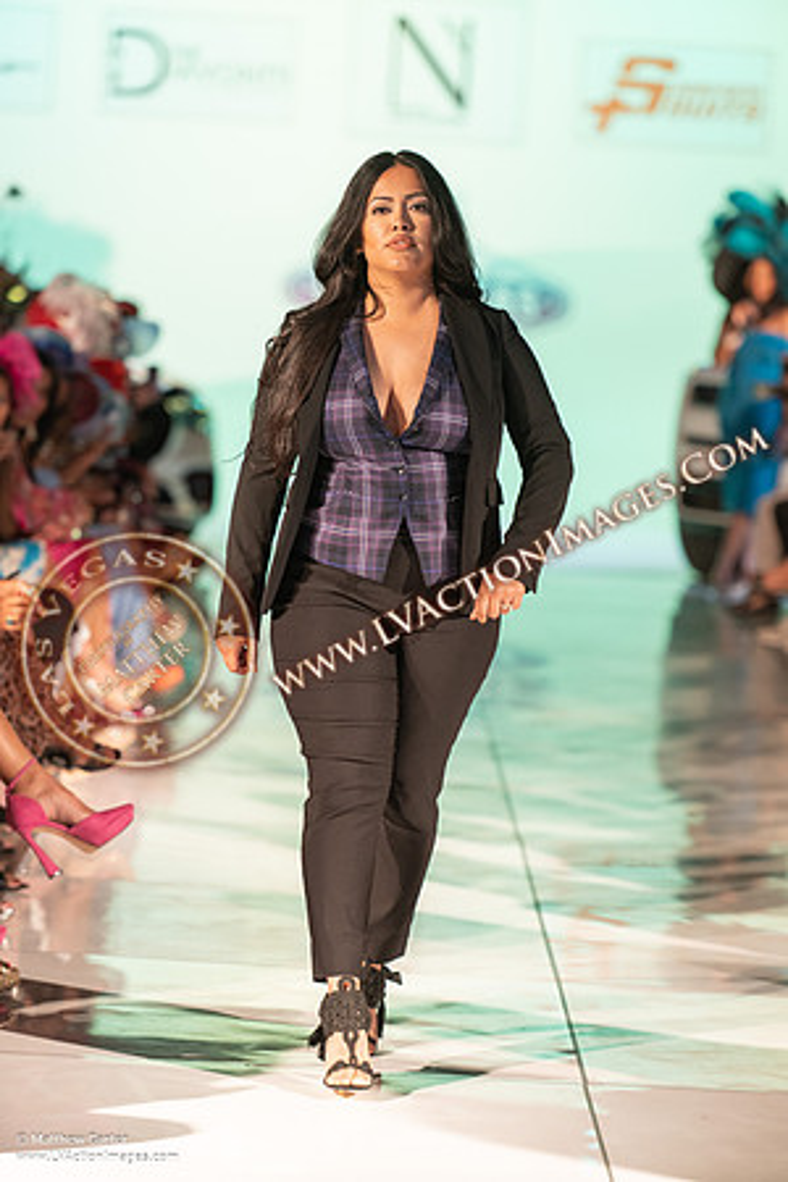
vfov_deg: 14.2
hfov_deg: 9.5
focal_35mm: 145
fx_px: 4760
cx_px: 394
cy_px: 591
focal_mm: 145
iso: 1250
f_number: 2.8
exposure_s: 1/200
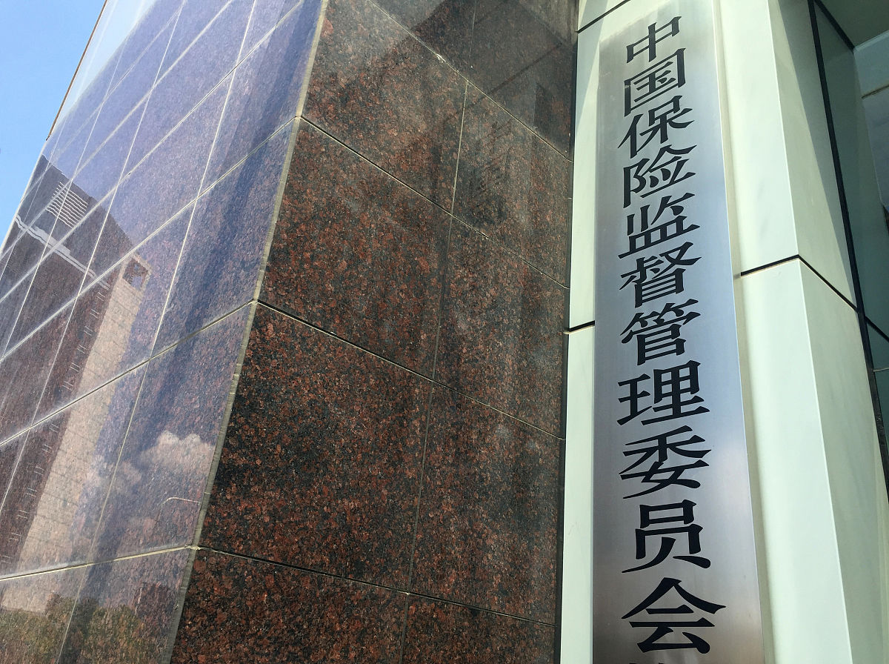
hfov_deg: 61.7
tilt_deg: +27.2
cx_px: 444
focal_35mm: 29
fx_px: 744
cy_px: 332
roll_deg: -6.7
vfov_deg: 48.1
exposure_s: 1/898
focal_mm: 4.15
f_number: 2.2
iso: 32
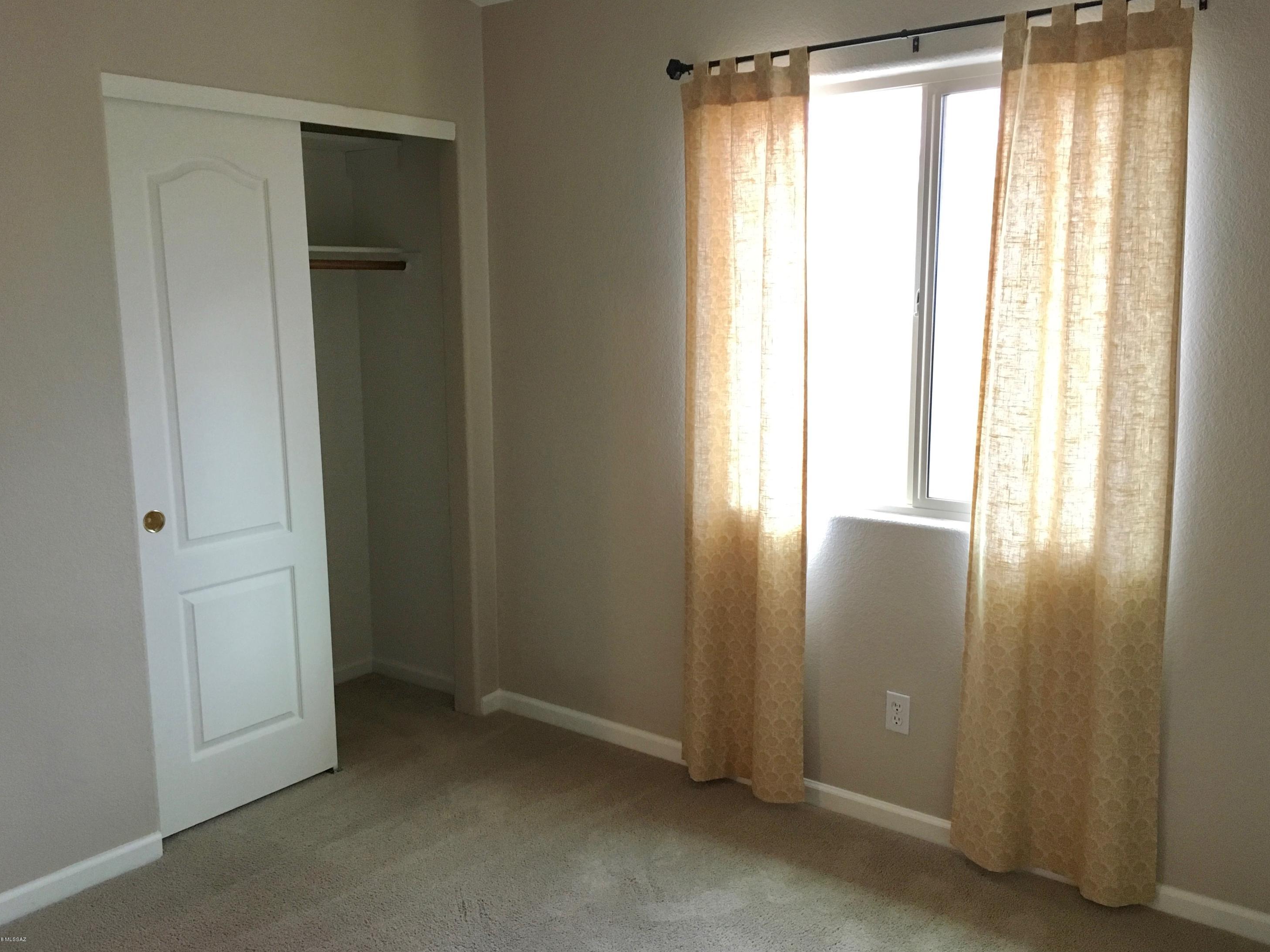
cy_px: 478
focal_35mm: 30
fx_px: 1101
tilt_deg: -10.0
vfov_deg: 46.8
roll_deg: +0.6
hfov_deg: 60.0
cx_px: 642
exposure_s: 1/30
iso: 160
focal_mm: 4.15
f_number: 2.2
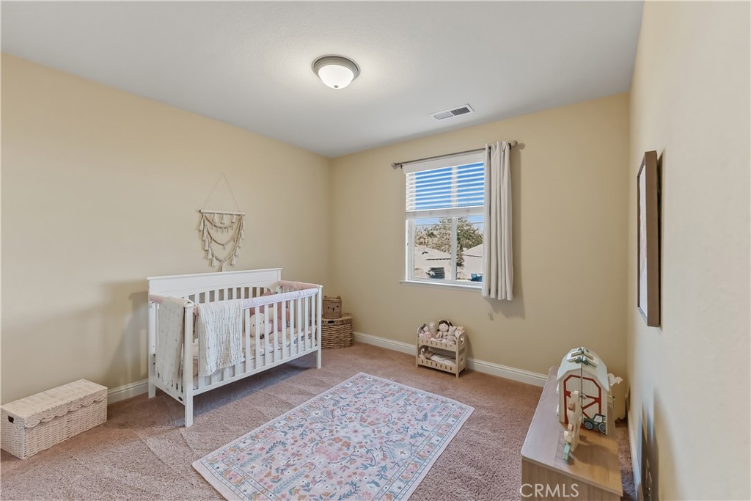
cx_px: 376
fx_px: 292
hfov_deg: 104.2
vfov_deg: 81.2
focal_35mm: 14
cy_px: 250
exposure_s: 1/160
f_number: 3.5
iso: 1250
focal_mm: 14
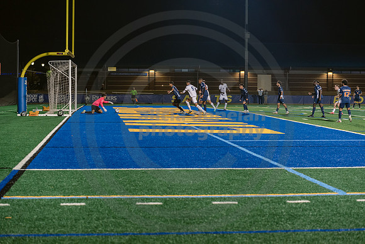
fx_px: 710
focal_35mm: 70
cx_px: 182
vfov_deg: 19.5
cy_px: 122
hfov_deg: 28.8
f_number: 3.5
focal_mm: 70
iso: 2500
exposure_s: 1/320
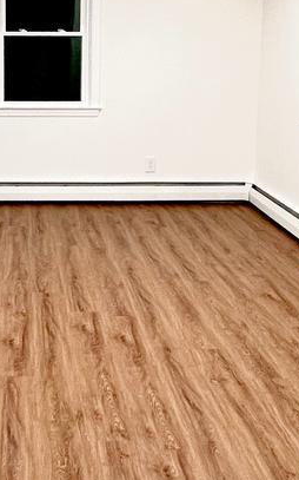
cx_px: 32
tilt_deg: -7.6
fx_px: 679
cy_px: 136
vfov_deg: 38.1
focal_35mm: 52
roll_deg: +0.8
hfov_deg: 24.2
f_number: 1.8
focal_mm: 1.57
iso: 200
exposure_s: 1/60
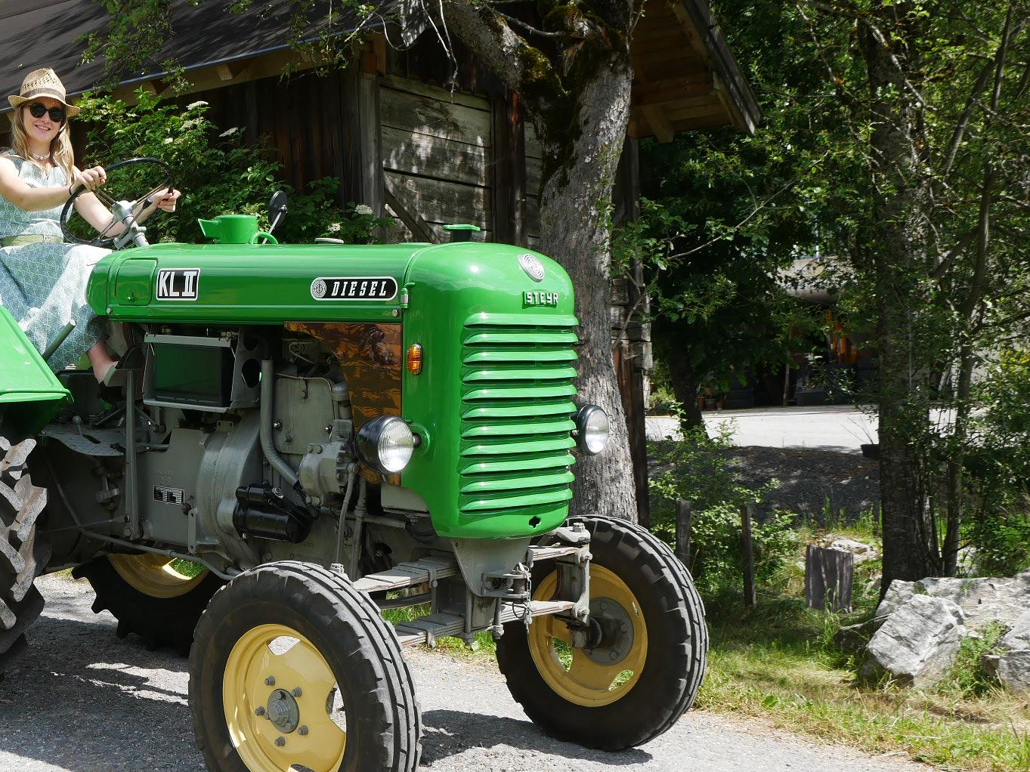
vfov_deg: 29.1
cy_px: 409
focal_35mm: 50
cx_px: 205
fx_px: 1488
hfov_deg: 36.9
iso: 200
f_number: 6.3
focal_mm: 15
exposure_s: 1/320
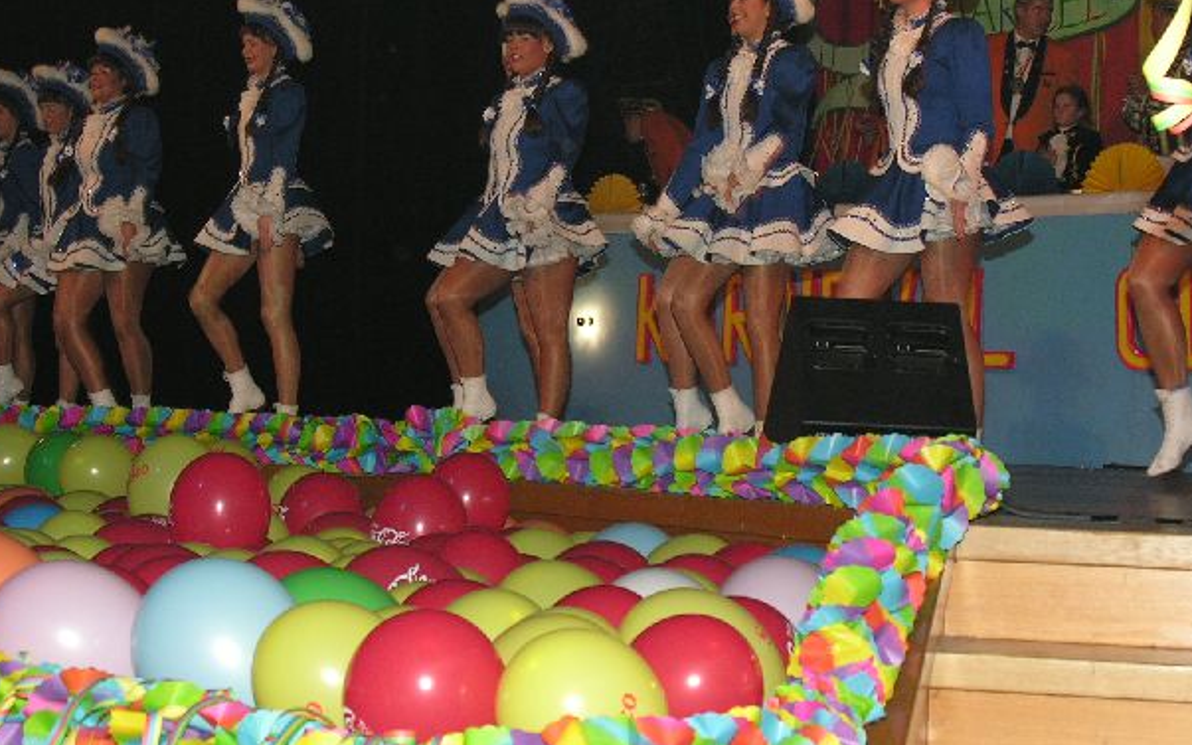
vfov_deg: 15.4
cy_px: 285
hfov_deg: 24.4
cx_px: 592
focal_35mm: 85
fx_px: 2762
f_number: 4
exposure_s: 1/60.1
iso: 100
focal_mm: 15
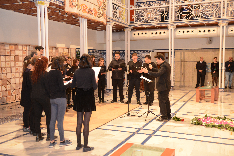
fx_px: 273
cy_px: 78
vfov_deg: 31.9
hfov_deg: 46.4
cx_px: 117
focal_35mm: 42
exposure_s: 1/50
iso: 1600
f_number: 3.2
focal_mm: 42
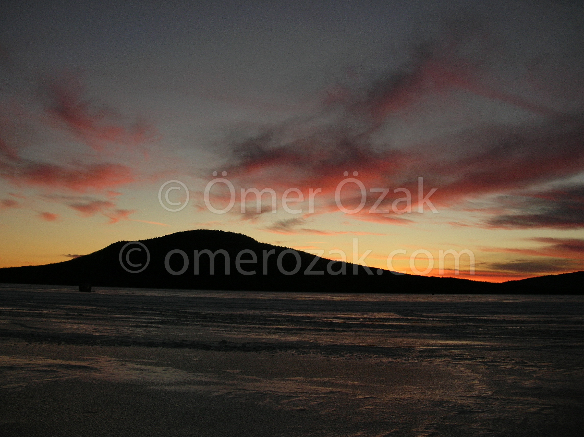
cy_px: 218
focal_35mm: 36
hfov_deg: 51.4
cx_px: 292
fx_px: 607
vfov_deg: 39.6
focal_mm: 6
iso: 50
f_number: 2.7
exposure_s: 1/90.1
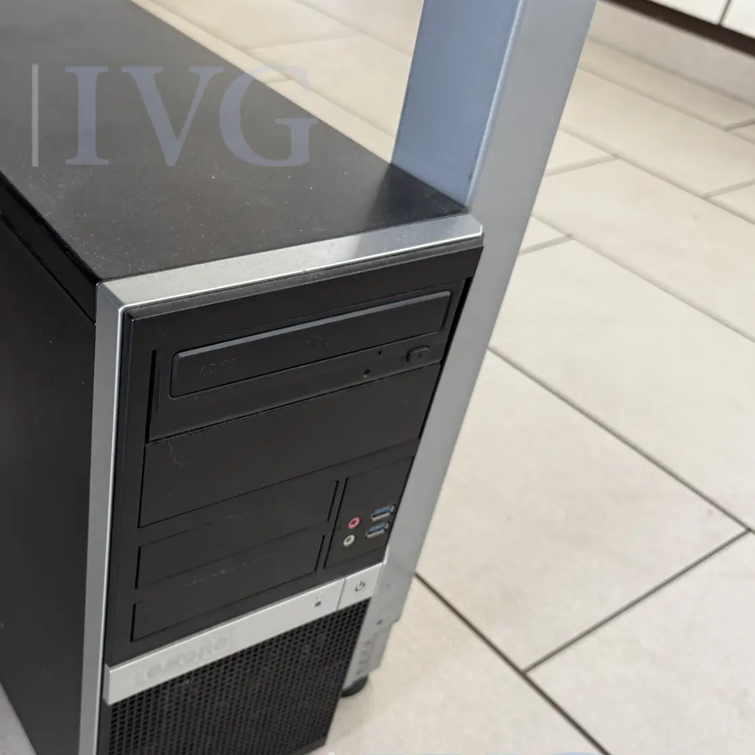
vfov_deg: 44.6
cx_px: 219
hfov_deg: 43.9
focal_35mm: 37
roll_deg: -6.8
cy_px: 459
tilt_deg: -36.7
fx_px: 913
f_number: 1.78
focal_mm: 6.76
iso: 160
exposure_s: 1/121
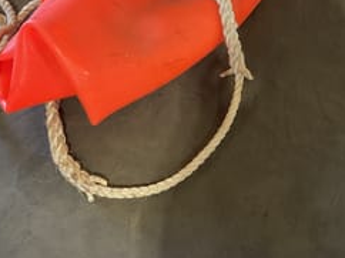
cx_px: 252
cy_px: 5
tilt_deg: -51.0
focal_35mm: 60
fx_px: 597
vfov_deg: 23.4
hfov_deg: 31.7
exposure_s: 1/50
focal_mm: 3
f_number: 1.8
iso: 200
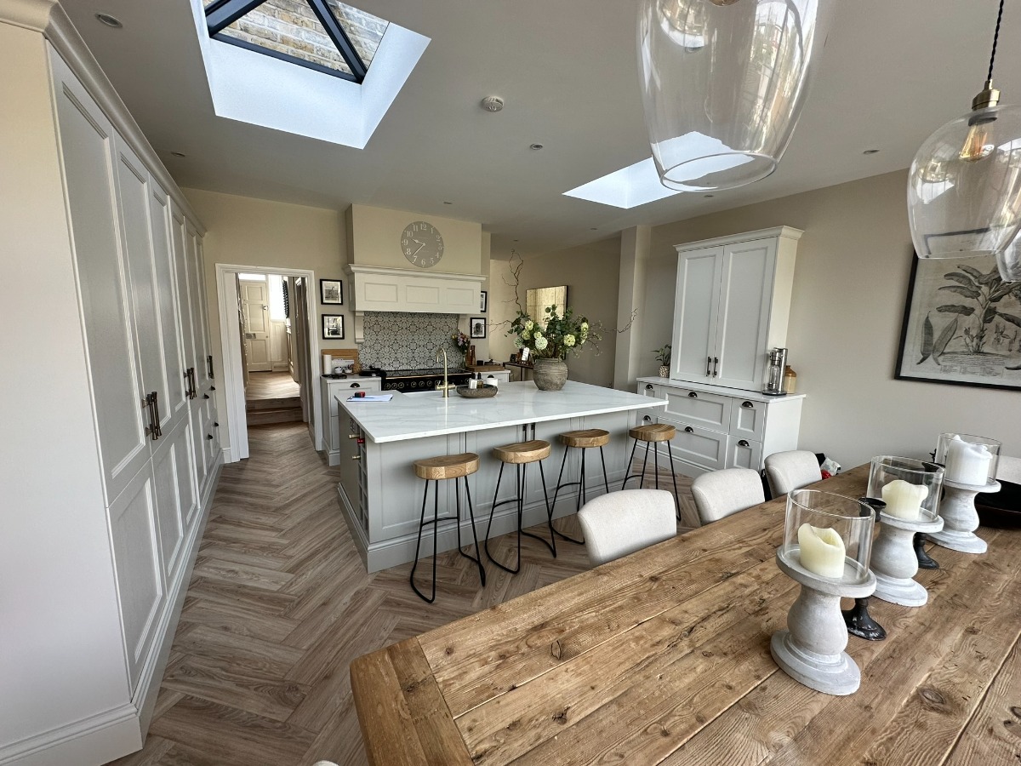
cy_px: 383
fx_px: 413
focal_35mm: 14
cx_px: 510
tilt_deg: -8.7
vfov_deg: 85.7
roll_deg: -0.5
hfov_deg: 102.1
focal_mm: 2.22
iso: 64
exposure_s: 1/99
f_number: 2.2
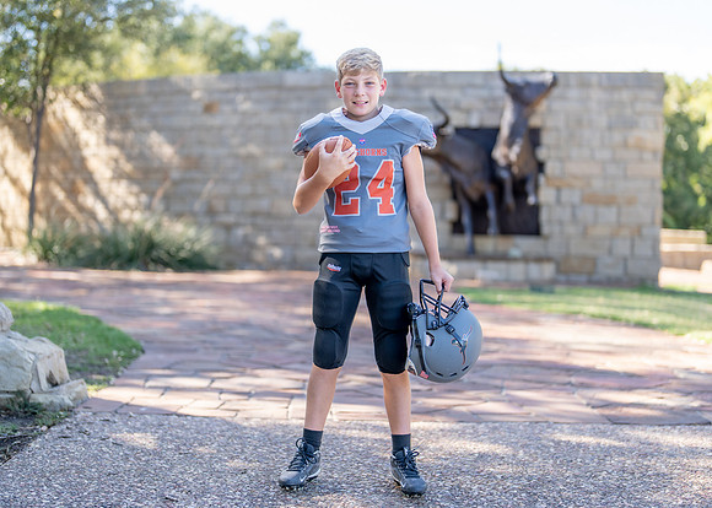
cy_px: 261
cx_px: 373
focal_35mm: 59
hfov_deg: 33.2
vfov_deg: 24.0
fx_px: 1194
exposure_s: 1/1000
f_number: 1.2
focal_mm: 50
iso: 100
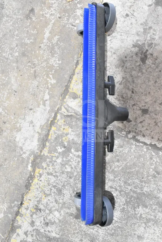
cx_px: 81
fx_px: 202
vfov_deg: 61.9
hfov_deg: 43.6
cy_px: 121
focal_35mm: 30
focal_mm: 20
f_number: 6.3
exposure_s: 1/160
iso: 6400
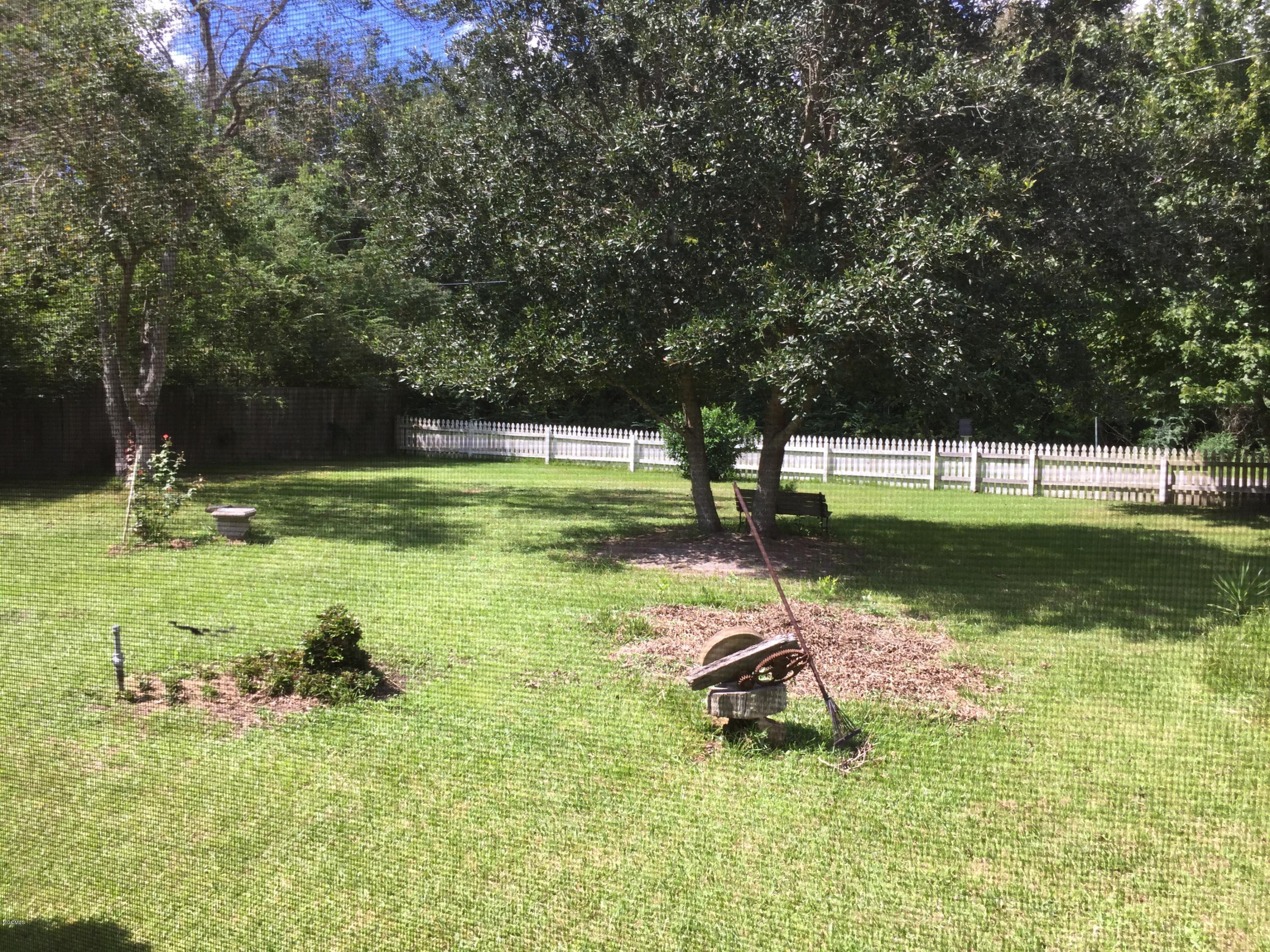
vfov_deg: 48.2
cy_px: 476
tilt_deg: -5.2
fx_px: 1064
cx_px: 635
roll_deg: -0.6
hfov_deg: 61.7
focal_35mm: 29
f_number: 2.2
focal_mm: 4.15
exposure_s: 1/425
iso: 32
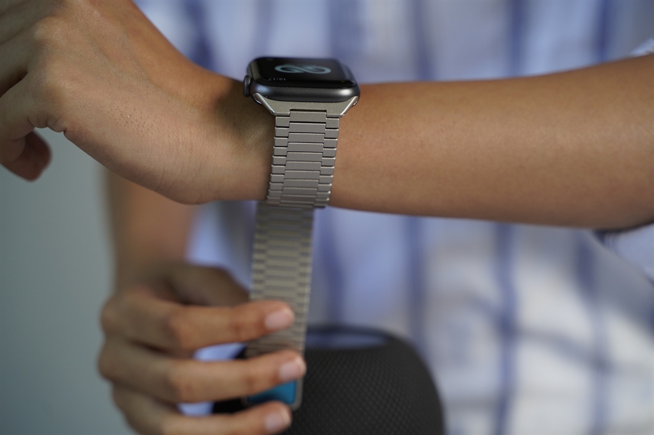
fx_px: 1362
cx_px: 327
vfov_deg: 18.2
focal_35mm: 75
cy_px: 218
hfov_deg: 27.0
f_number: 4
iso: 1000
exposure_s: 1/160
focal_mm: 75
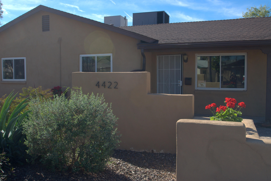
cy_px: 90
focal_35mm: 36
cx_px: 136
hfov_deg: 53.2
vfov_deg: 36.8
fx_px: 271
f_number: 9
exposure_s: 1/320
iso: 200
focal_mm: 24
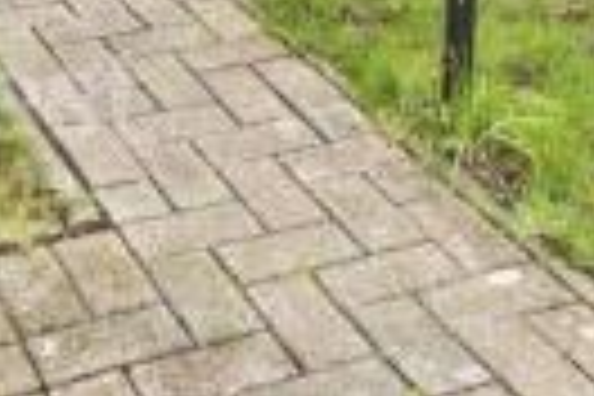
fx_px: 1468
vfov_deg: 12.1
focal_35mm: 89
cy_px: -578
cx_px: 133
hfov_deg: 22.6
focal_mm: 12
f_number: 8
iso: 160
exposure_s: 1/60
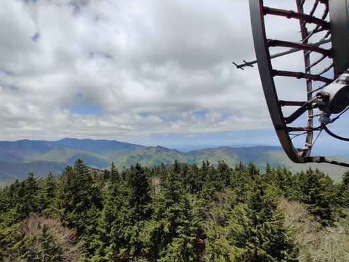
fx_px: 141
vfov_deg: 85.7
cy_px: 133
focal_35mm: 14
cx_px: 166
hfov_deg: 102.0
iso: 100
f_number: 2.2
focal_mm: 2.25
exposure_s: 1/1953
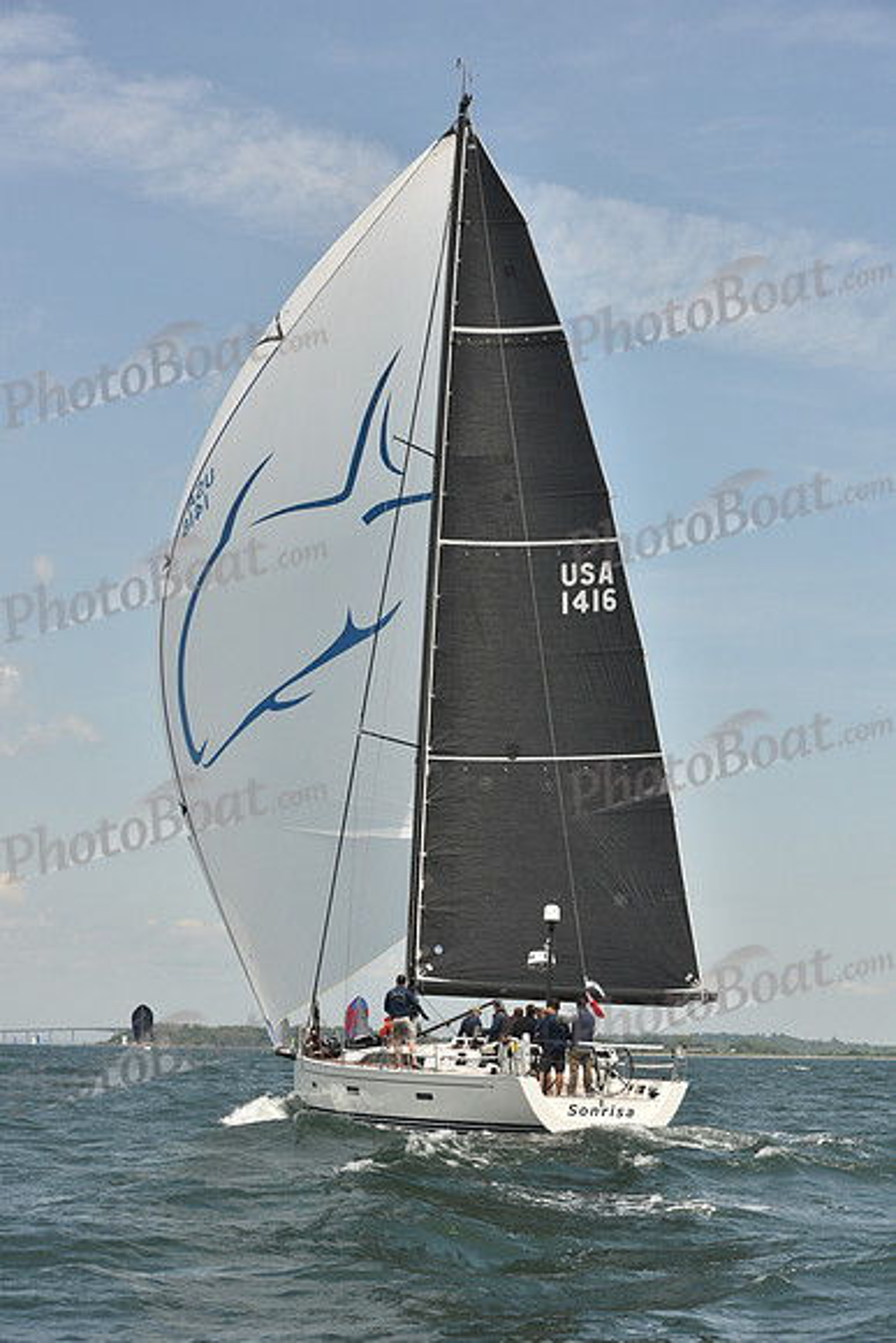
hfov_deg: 19.5
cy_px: 672
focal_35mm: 70
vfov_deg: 28.8
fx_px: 2612
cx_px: 448
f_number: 8
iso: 400
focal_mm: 70
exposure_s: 1/1600
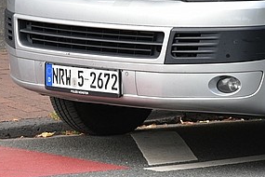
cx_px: 406
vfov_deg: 5.1
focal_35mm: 268
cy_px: -60
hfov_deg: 7.5
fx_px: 1973
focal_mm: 85
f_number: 7.1
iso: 400
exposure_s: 1/200
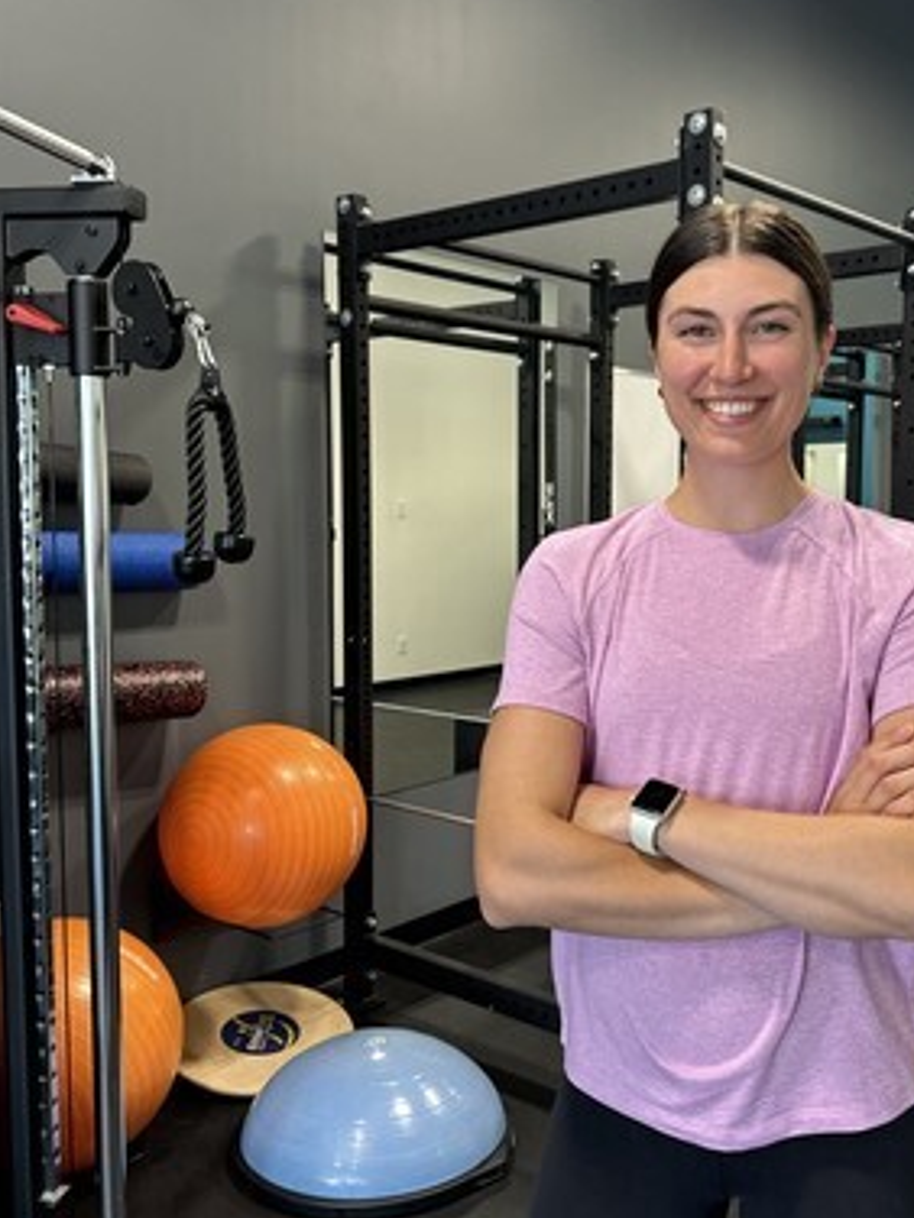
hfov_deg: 41.5
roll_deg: -0.7
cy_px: 581
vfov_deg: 53.9
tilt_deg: -6.1
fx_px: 1197
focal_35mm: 34
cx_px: 567
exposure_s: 1/120
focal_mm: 6.76
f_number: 1.78
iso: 160
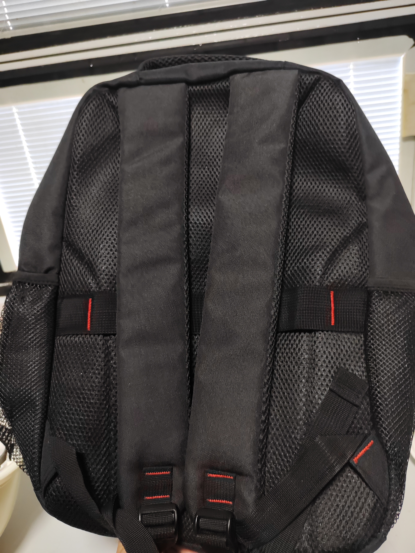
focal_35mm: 27
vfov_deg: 65.3
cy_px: 276
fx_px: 432
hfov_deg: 51.4
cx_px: 208
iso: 3200
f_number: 1.8
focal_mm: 6.14
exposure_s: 1/50
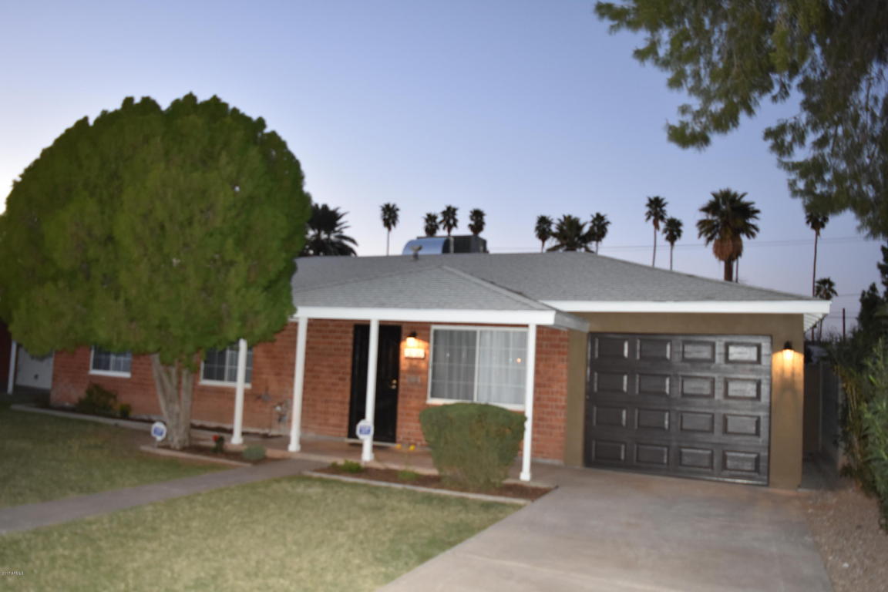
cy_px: 296
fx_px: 666
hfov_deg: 67.4
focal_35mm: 27
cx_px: 444
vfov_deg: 47.9
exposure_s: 1/60
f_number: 3.5
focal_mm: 18
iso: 900
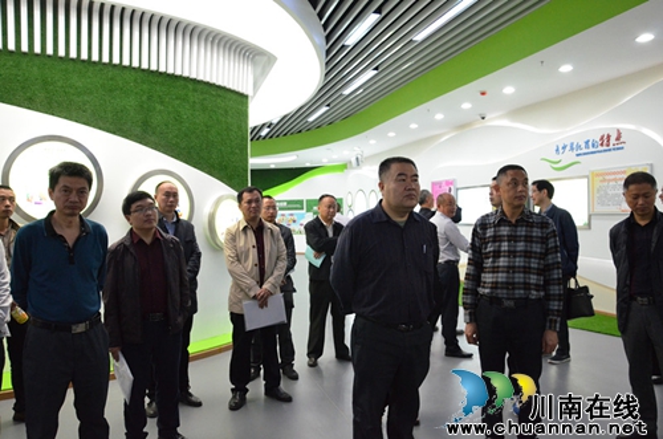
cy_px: 220
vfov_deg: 47.7
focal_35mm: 27
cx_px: 332
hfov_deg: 67.5
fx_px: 496
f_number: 5.6
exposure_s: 1/125
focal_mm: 18
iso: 3200
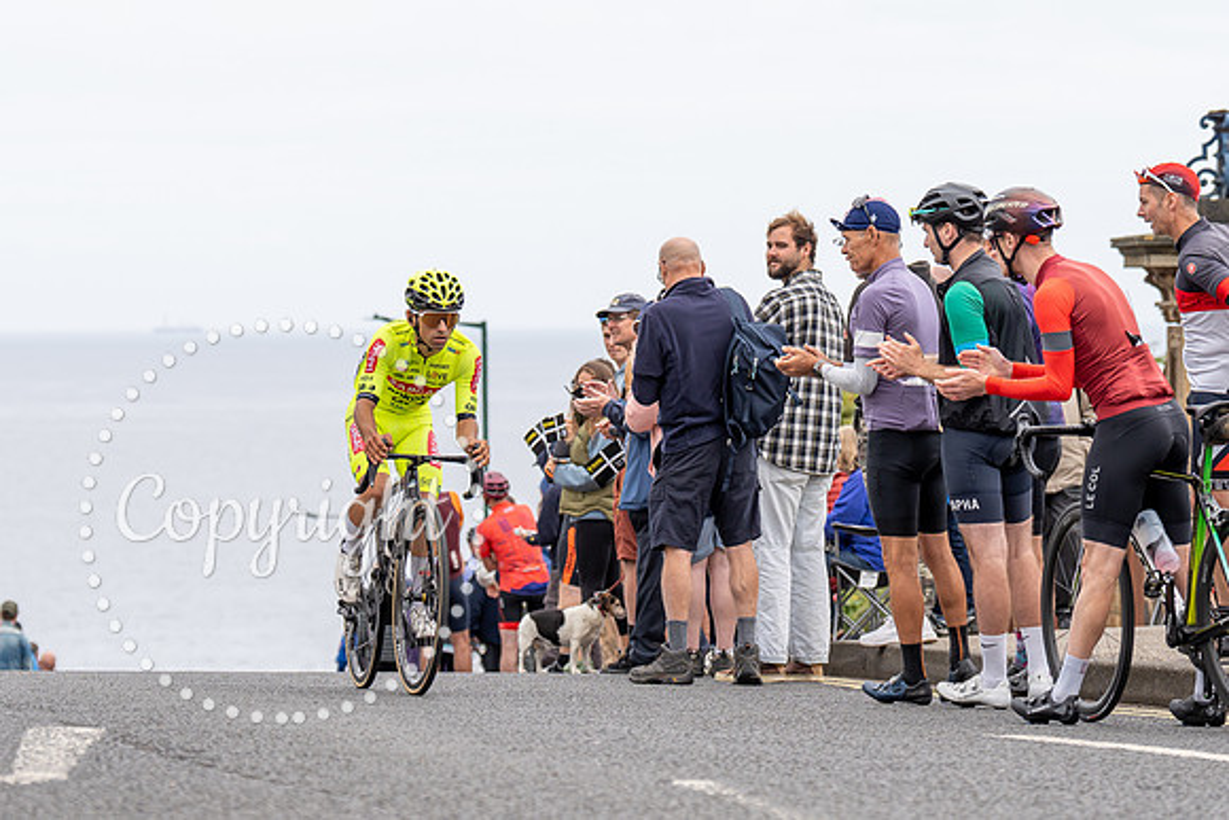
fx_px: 5113
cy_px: 344
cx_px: 475
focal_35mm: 150
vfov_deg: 9.2
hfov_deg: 13.7
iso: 320
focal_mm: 104
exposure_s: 1/1000
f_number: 3.5
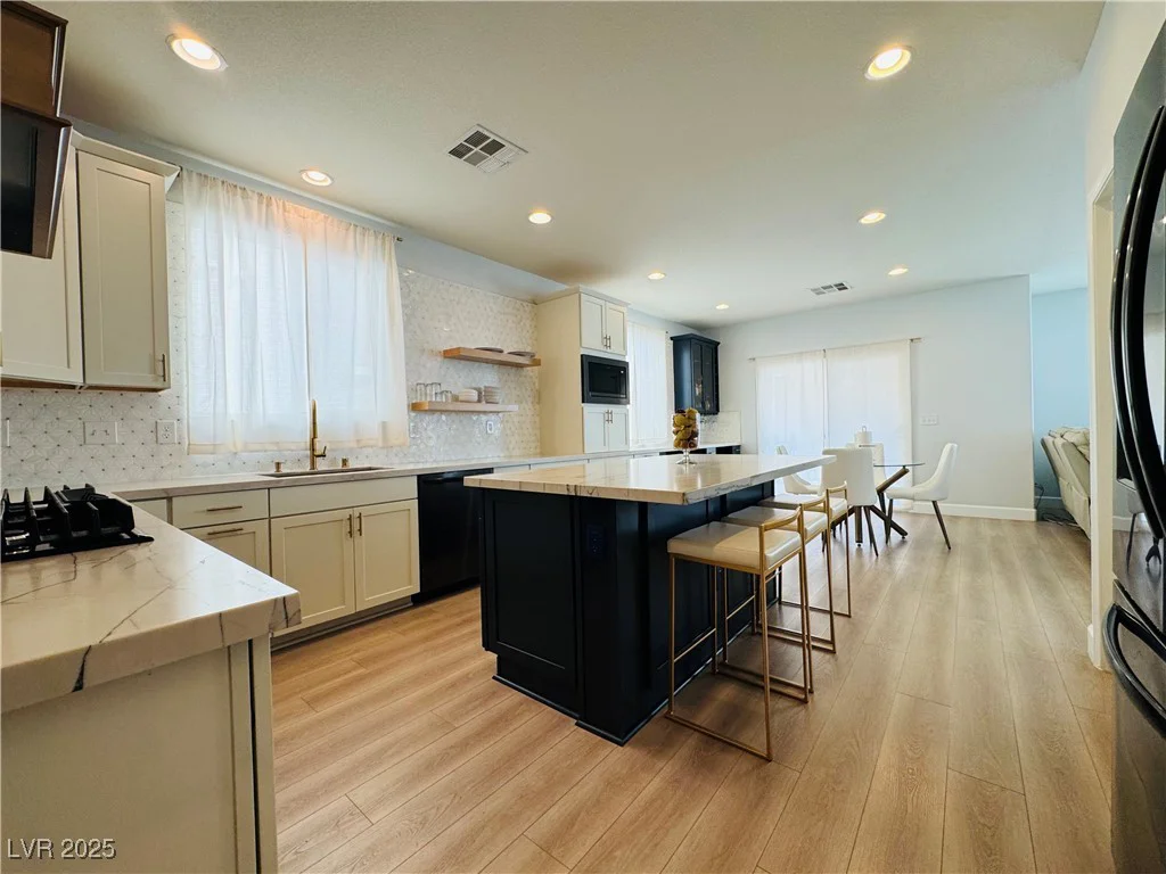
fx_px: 472
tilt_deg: -0.5
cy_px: 437
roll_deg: +1.4
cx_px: 583
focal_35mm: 14
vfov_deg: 85.7
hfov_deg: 102.1
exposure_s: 1/120
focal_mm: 2.22
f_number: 2.2
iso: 160
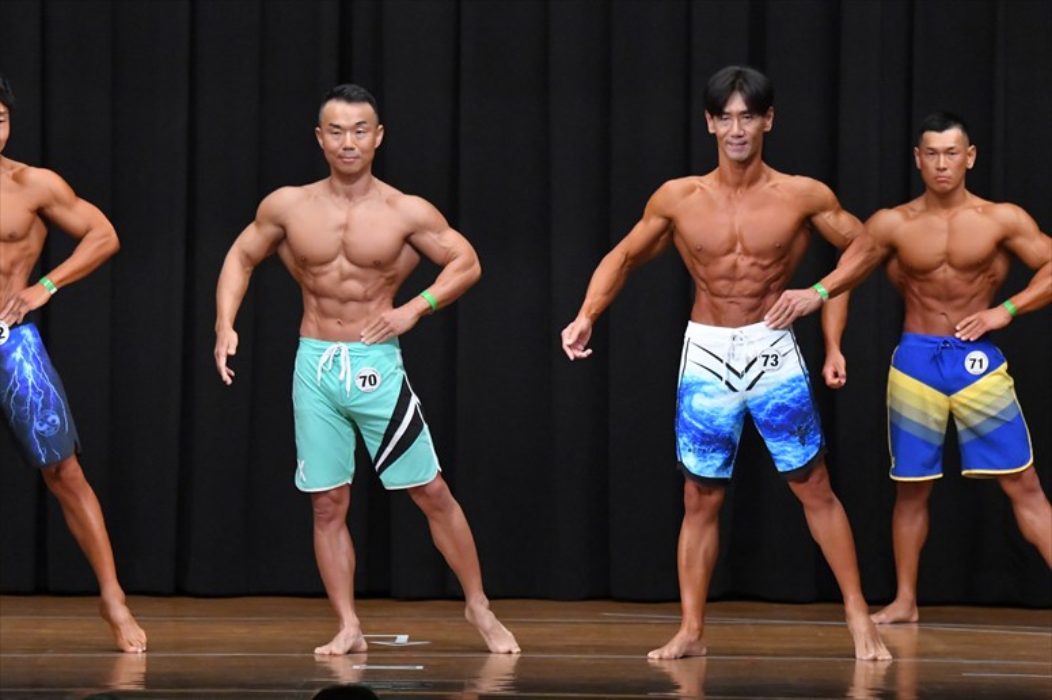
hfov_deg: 9.2
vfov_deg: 6.1
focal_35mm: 225
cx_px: 526
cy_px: 350
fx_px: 6572
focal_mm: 150
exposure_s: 1/400
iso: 8000
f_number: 5.6
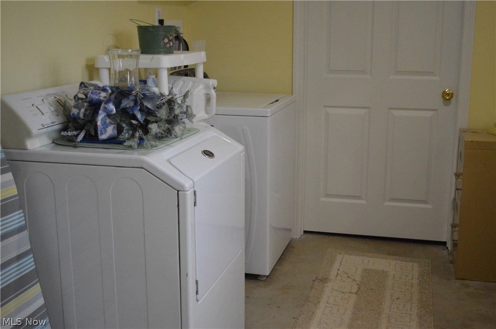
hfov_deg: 43.7
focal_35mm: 45
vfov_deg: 29.8
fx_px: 619
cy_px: 164
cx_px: 248
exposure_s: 1/400
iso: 3200
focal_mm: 30
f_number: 4.2
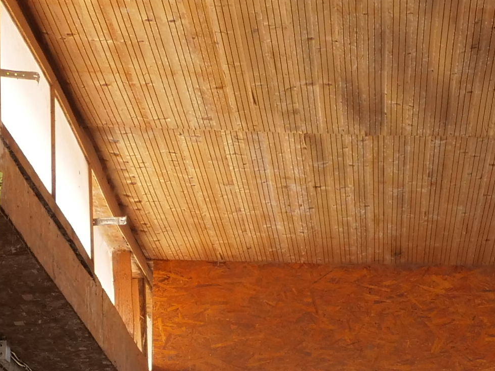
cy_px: 669
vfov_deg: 7.6
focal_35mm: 190
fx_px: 2718
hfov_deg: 10.2
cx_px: 642
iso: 320
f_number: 4
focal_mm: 18
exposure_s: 1/50
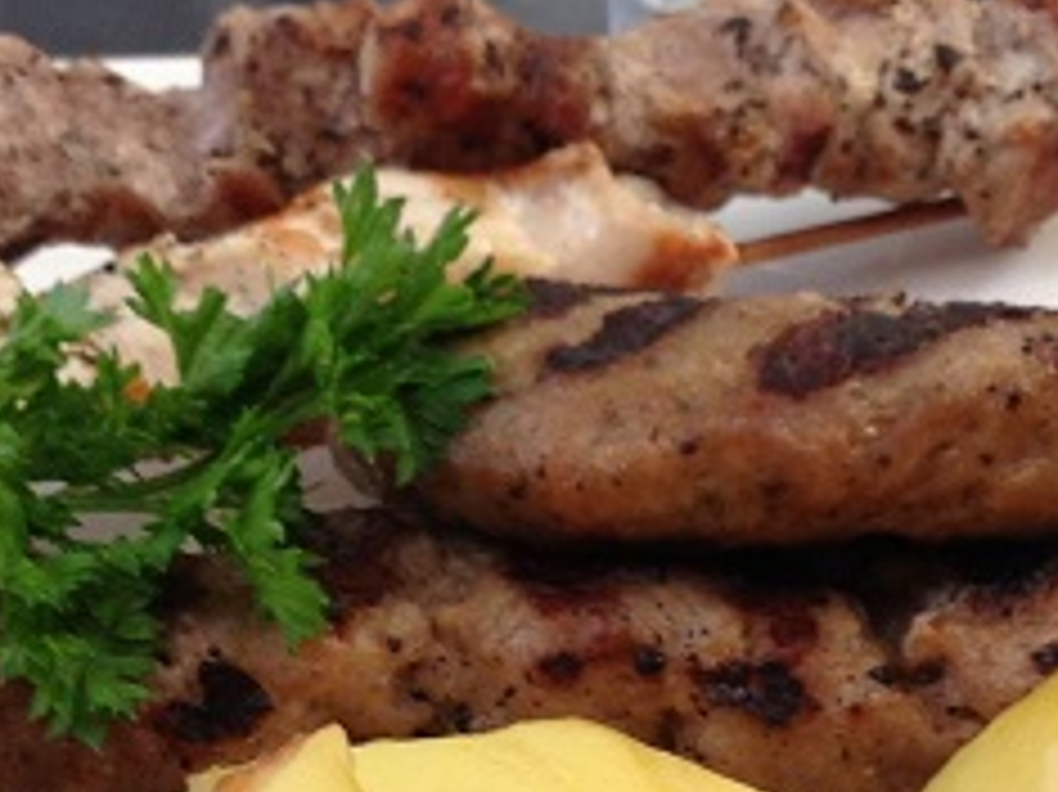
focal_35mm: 146
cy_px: 529
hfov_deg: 13.5
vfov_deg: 10.1
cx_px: 432
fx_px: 4460
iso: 50
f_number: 2.4
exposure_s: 1/20
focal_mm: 4.28
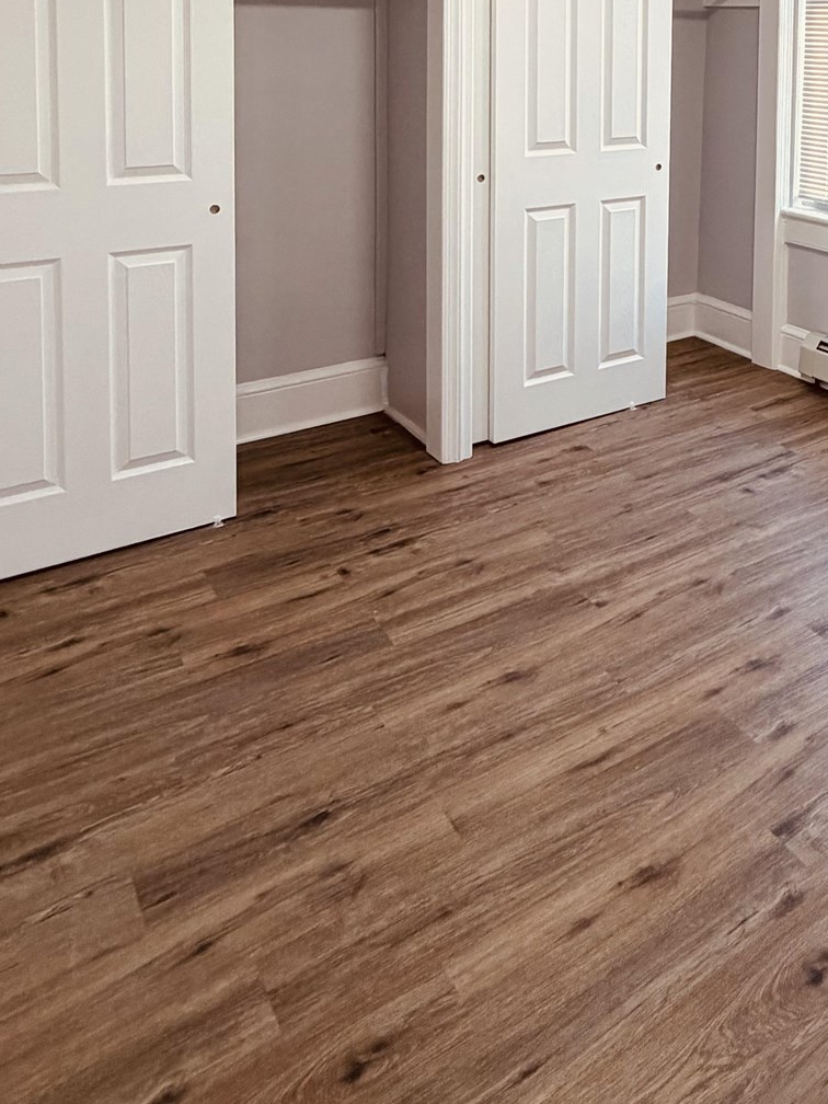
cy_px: 112
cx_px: 737
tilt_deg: -3.4
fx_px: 1021
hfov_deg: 40.9
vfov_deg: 50.4
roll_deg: -1.5
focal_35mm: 32
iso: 200
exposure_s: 1/120
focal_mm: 2.22
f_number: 2.2
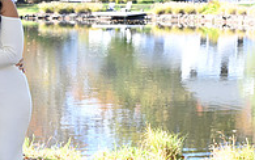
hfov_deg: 17.1
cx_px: -75
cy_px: 69
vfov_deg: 11.4
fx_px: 799
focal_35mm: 115
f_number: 6.3
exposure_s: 1/80
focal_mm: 38
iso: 200
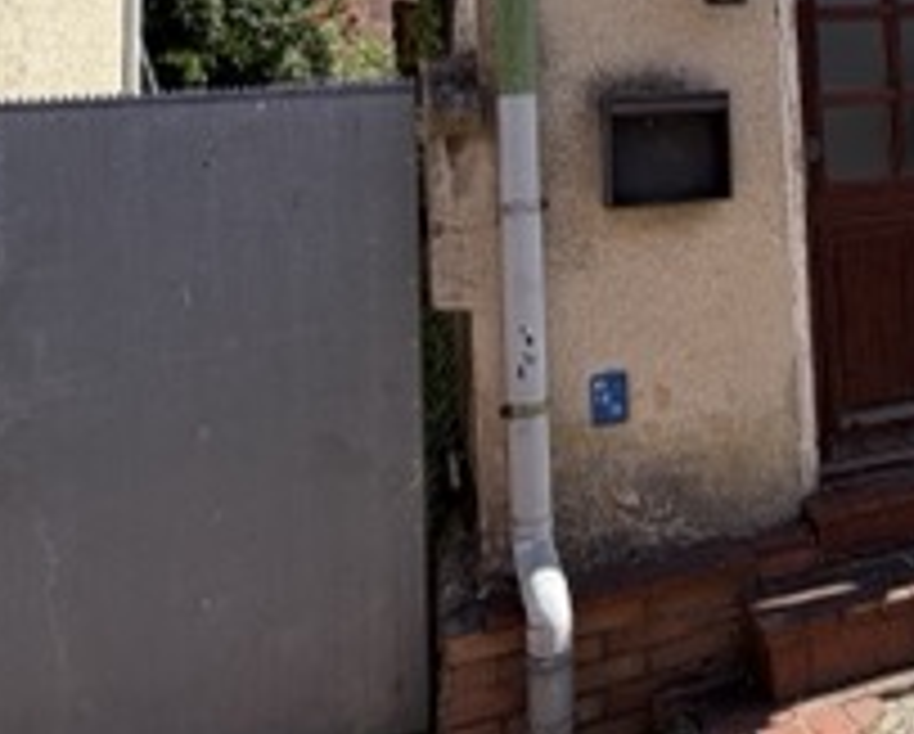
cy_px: -14
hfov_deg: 38.3
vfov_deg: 32.0
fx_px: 1165
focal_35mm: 43
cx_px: 905
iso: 40
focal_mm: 2.22
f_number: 2.2
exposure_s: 1/751
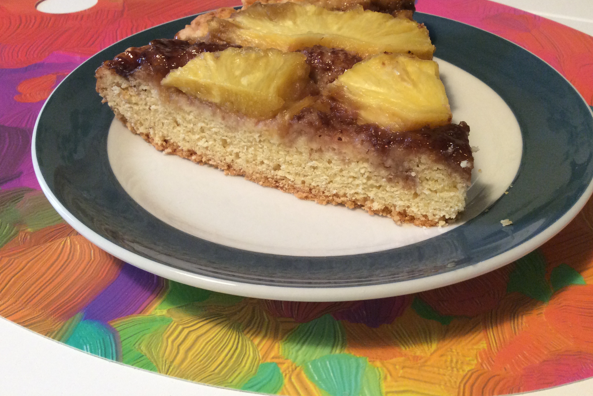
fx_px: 577
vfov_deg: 37.7
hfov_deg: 54.4
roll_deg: +1.3
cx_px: 302
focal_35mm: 35
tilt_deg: -36.9
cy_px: 163
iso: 100
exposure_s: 1/25
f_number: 2.4
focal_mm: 3.3
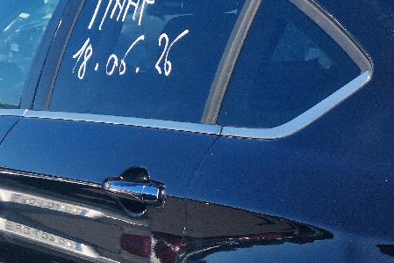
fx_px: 1050
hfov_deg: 19.7
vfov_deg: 13.6
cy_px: 354
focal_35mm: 96
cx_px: 499
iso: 50
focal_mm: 5.4
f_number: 1.8
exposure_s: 1/1250
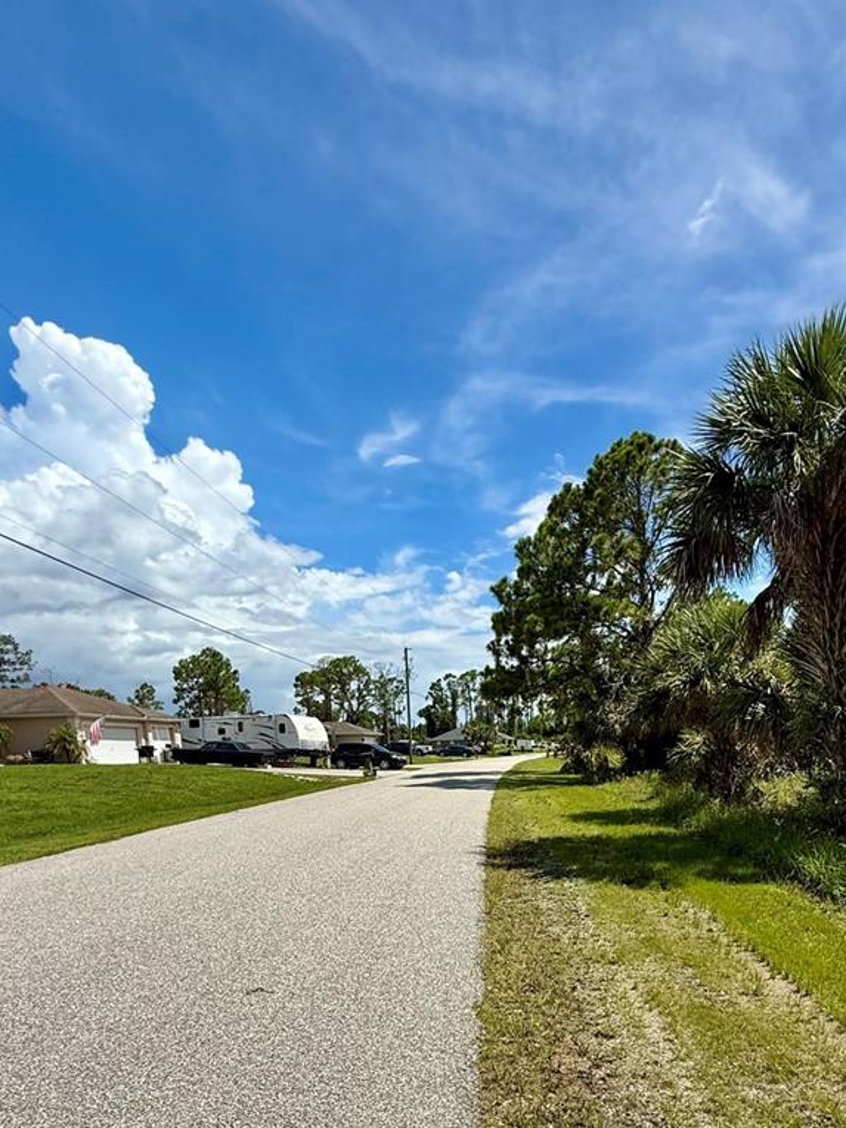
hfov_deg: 59.6
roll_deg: +1.7
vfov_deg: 70.7
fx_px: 717
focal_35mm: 22
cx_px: 568
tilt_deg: -9.2
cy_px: 861
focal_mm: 2.22
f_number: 2.2
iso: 50
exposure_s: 1/2611
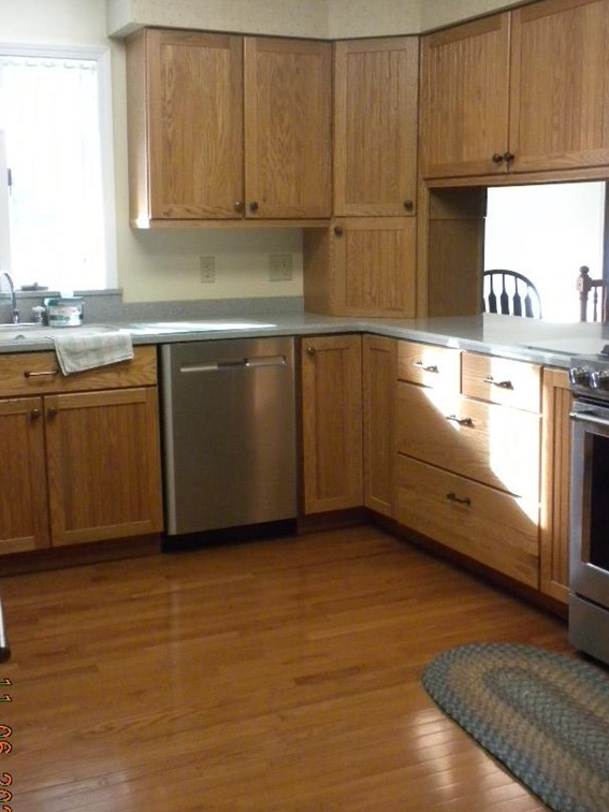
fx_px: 1102
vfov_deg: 40.4
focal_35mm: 47
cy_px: 381
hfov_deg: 30.9
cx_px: 305
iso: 400
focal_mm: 6.6
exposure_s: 1/73.6
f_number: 3.5
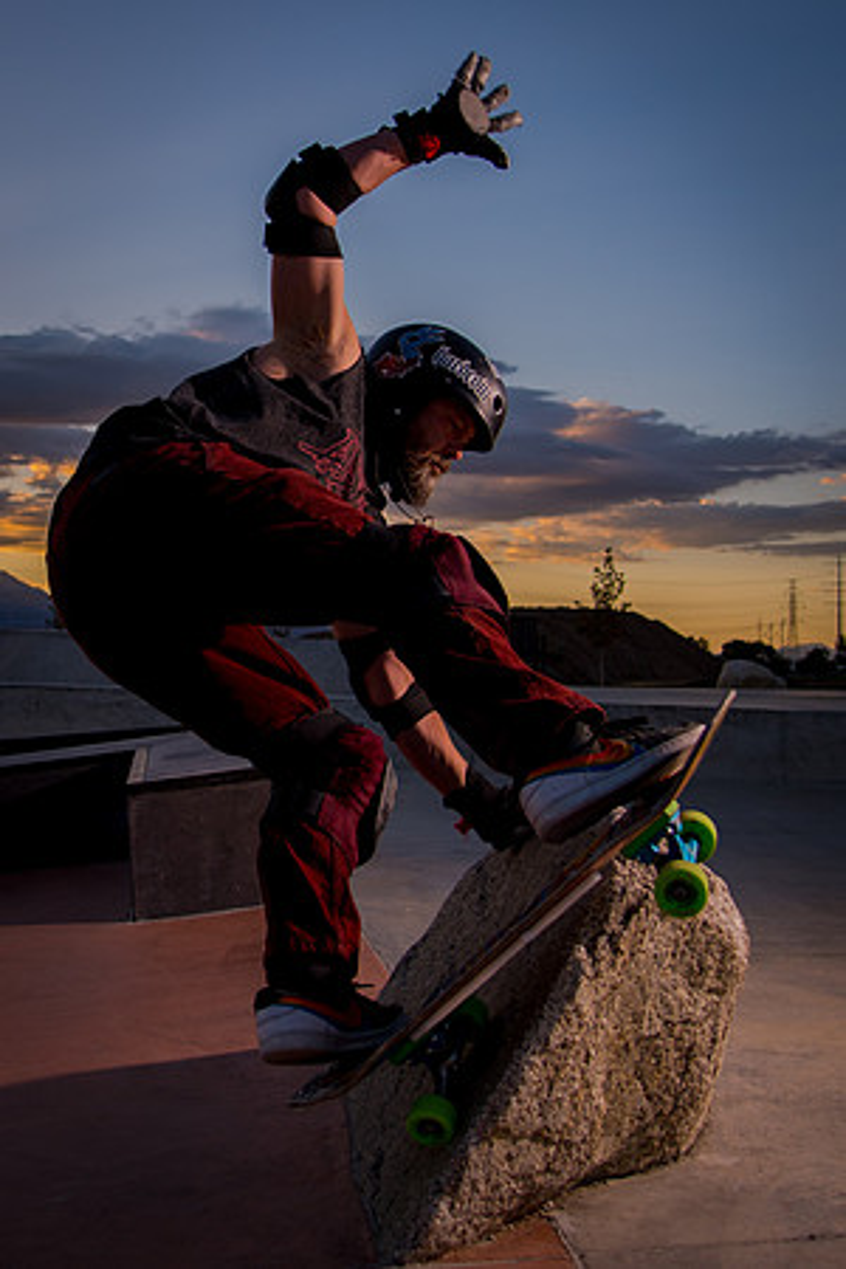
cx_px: 180
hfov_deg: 29.3
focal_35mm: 45
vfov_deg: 43.5
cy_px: 515
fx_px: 1584
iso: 250
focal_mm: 24
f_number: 4
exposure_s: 1/800
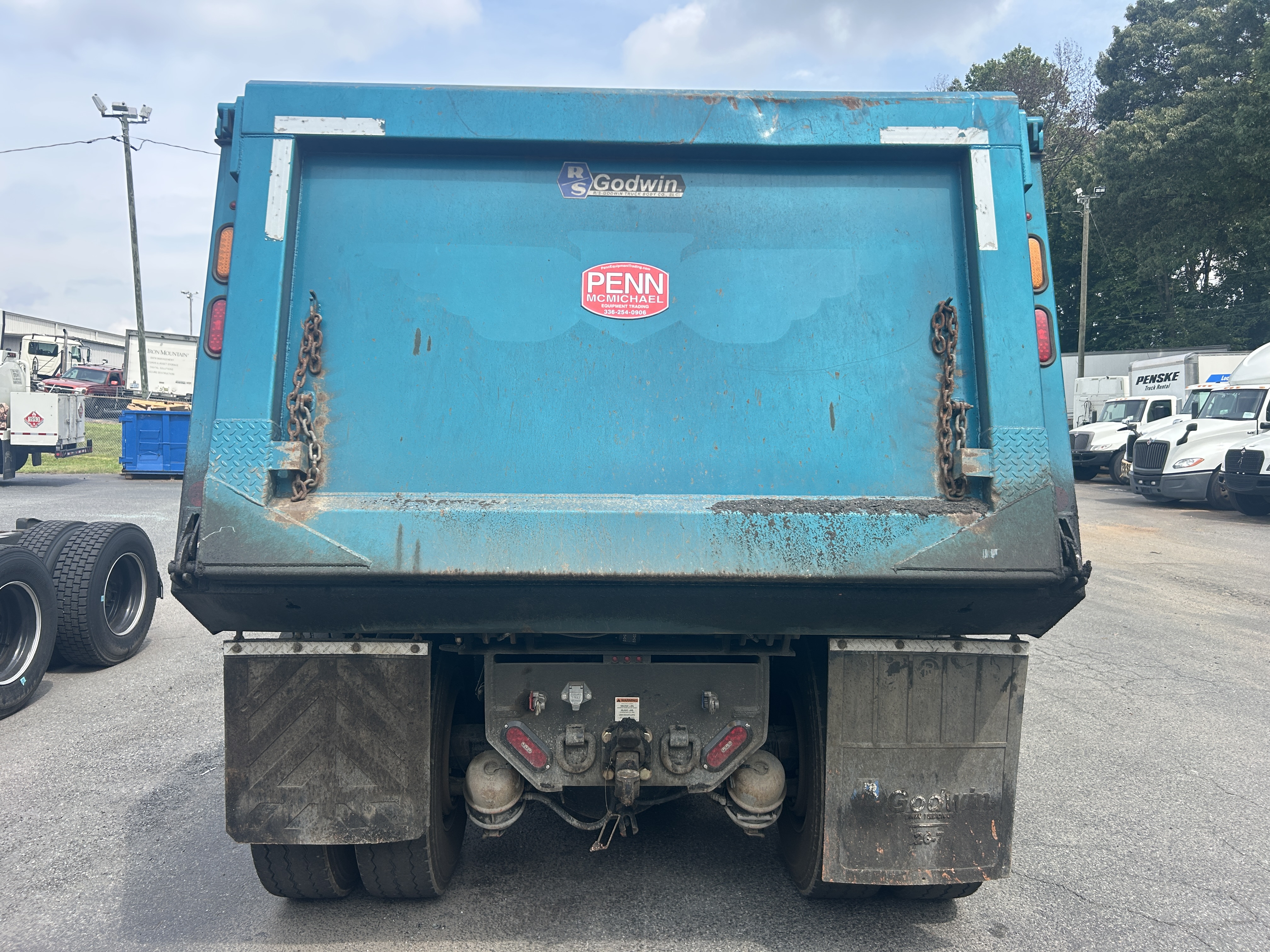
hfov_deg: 67.3
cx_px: 635
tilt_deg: -1.4
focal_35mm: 26
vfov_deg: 53.1
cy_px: 476
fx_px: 954
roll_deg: -0.8
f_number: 1.5
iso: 50
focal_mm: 5.7
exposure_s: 1/1724
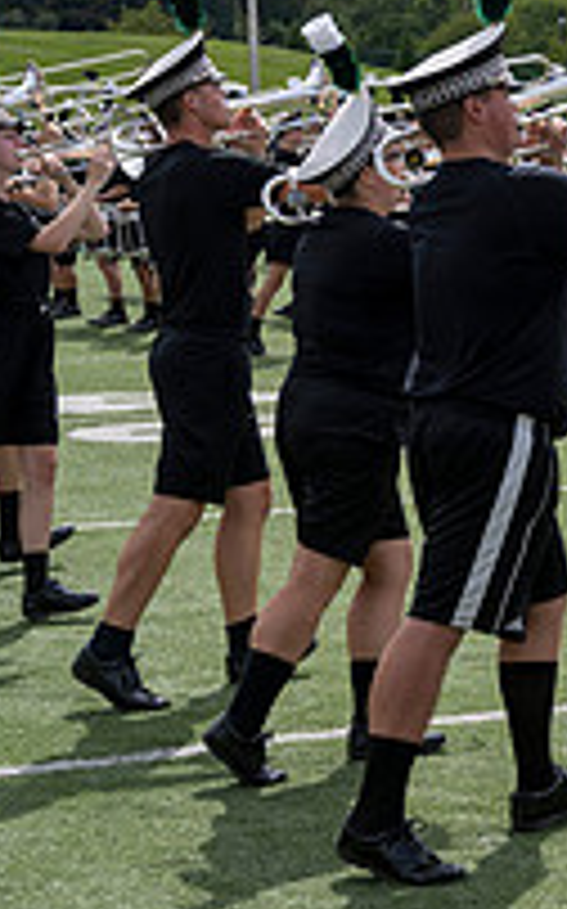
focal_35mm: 114
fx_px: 2823
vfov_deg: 18.2
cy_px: 295
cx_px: 918
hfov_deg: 10.9
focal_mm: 39
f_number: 5
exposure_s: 1/1600
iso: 200
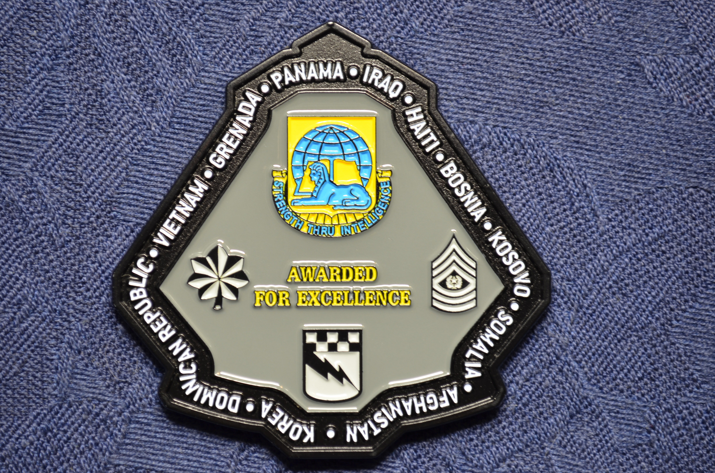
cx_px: 358
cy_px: 236
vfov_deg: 16.5
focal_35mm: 82
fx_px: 1635
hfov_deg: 24.7
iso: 160
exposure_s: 1/2.5
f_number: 8
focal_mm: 55
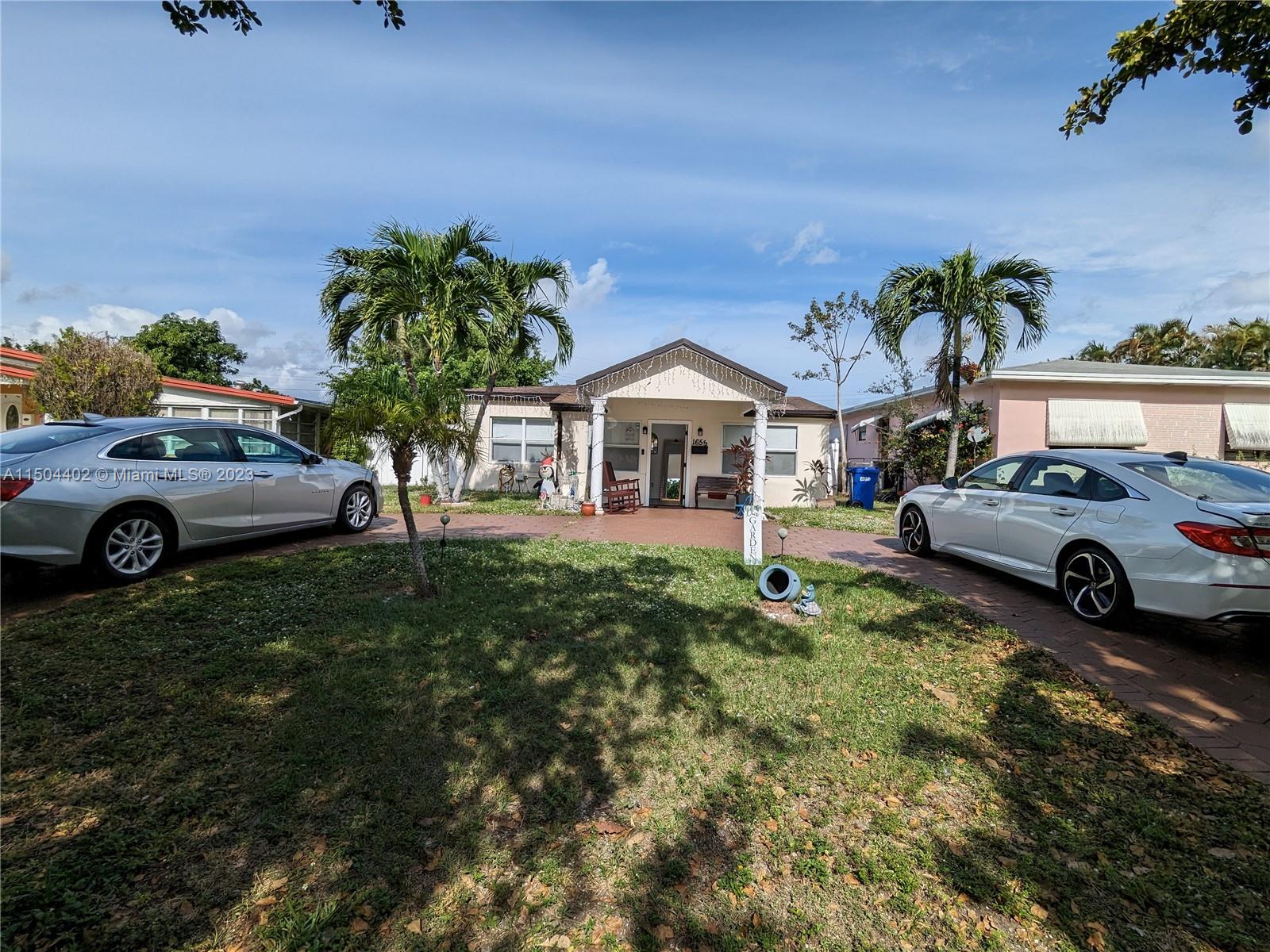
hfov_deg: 94.5
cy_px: 476
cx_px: 635
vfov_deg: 78.1
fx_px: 587
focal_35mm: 16
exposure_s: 1/2584
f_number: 2.2
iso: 44
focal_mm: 2.35
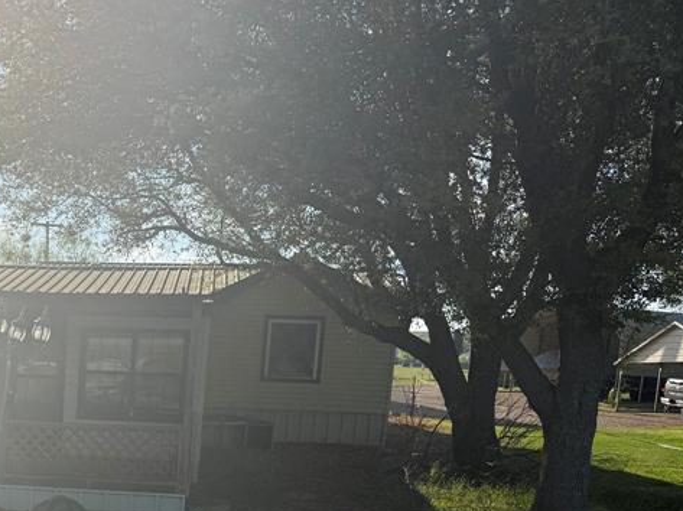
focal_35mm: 52
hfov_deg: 33.8
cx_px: 6
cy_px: 530
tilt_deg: -8.6
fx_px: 1025
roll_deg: -2.1
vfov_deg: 26.3
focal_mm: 6.76
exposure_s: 1/4673
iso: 80
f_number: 1.78
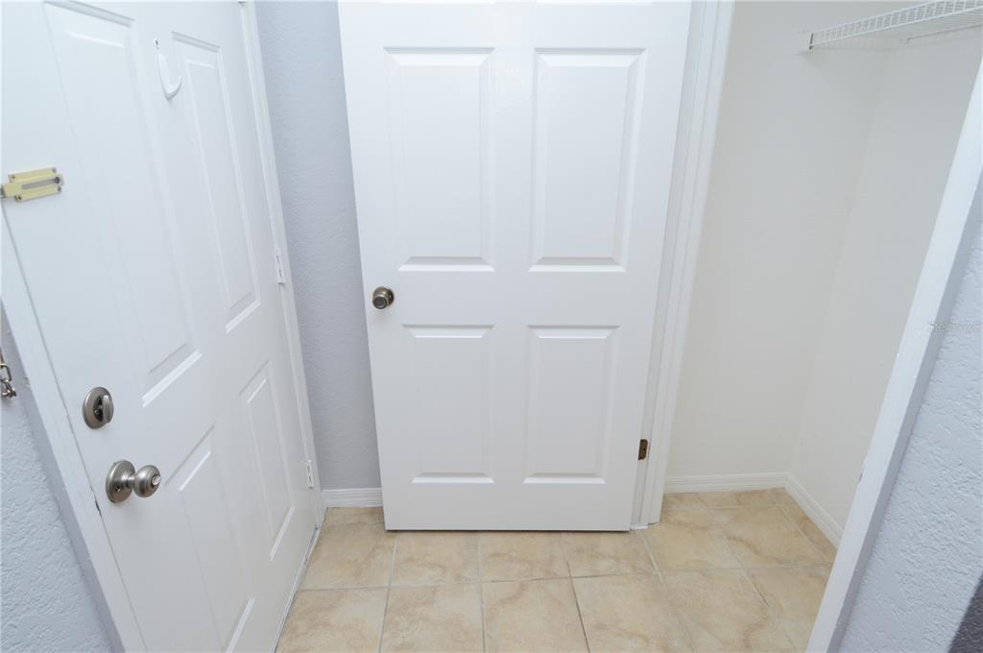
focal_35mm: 18
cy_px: 326
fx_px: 491
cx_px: 492
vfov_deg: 67.2
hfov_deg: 90.1
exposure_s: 1/60
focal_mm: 12
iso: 400
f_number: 8
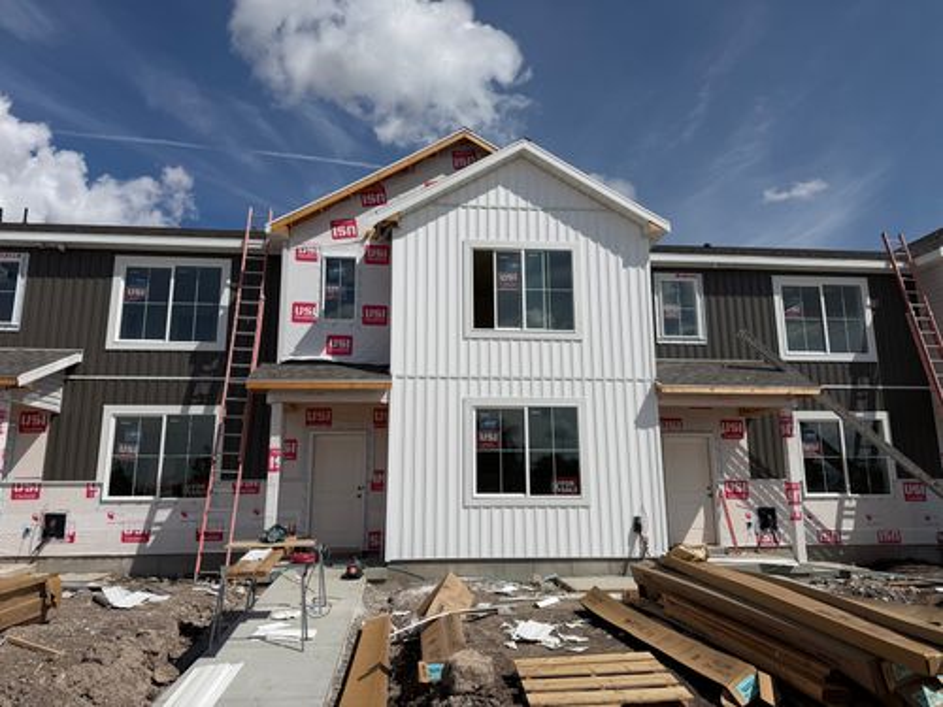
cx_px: 472
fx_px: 654
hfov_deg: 71.6
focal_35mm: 24
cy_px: 354
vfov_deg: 56.8
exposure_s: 1/14286
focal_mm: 6.76
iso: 80
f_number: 1.78
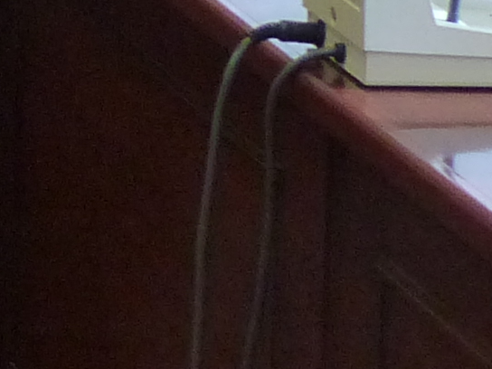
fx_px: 4705
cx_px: -817
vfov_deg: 4.3
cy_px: -730
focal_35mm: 331
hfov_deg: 5.7
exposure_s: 1/60
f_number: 2.8
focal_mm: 8.1
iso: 320
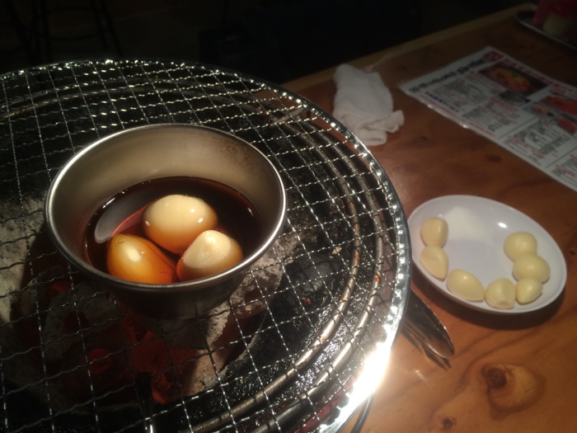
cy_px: 216
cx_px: 288
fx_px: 483
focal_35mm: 29
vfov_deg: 48.2
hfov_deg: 61.7
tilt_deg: -43.0
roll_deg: -4.6
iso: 40
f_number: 2.2
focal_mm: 4.15
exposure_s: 1/33
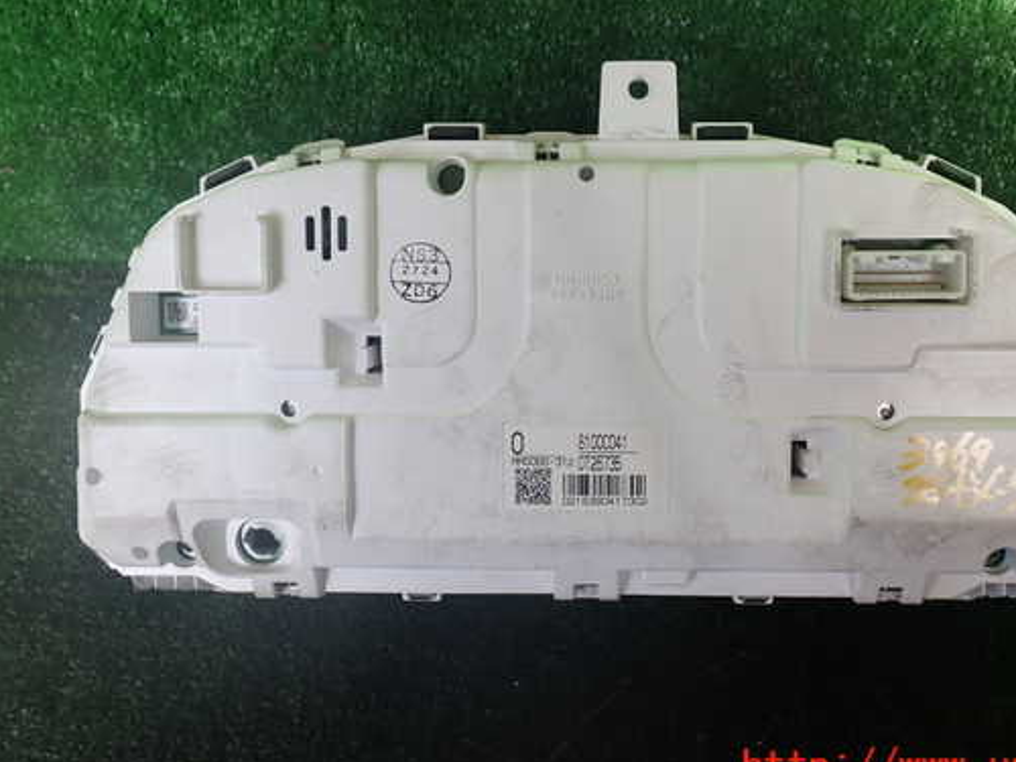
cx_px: 591
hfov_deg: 51.1
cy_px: 337
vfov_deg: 39.6
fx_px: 1057
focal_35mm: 36
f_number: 3.2
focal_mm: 5.4
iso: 100
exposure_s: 1/100
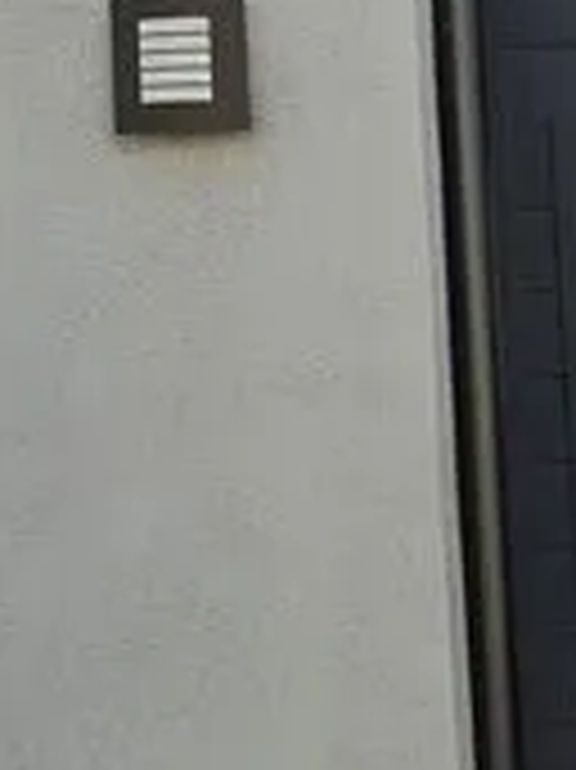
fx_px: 3066
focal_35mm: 138
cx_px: -670
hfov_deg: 9.8
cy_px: -230
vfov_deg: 13.8
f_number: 1.4
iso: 50
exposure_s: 1/7939
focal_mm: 6.5
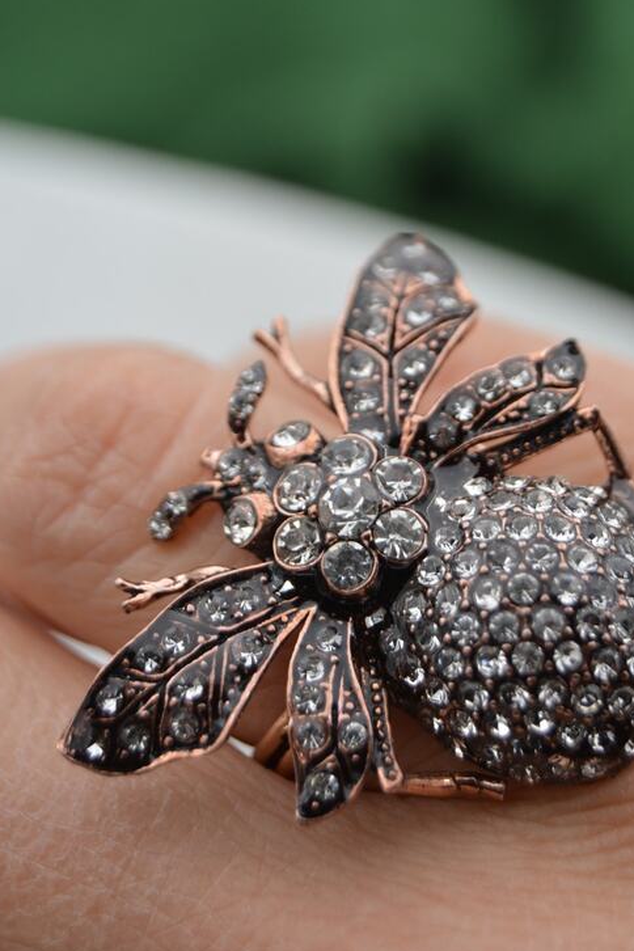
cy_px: 435
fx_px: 2790
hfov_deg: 13.0
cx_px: 354
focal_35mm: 106
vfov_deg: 19.3
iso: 220
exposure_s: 1/125
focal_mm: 55
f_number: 5.6
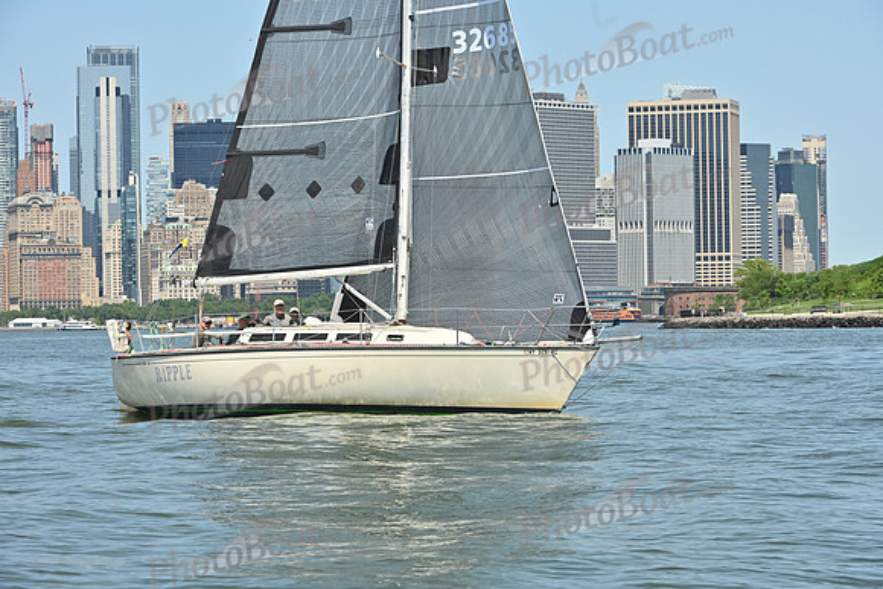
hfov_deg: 17.6
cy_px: 294
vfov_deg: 11.8
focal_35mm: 116
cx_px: 442
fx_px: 2846
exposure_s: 1/1000
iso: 320
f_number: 10
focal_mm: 116
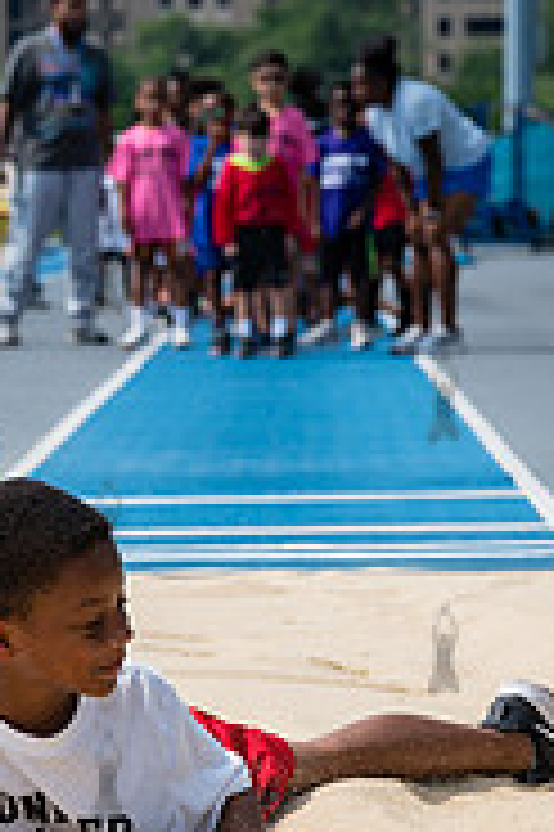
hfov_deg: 6.9
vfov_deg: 10.3
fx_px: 4602
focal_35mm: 199
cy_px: 522
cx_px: 106
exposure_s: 1/800
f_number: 5
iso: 100
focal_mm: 82
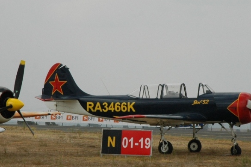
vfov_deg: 9.6
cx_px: 151
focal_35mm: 143
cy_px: 106
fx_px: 996
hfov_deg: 14.4
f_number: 10
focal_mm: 70
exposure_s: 1/500
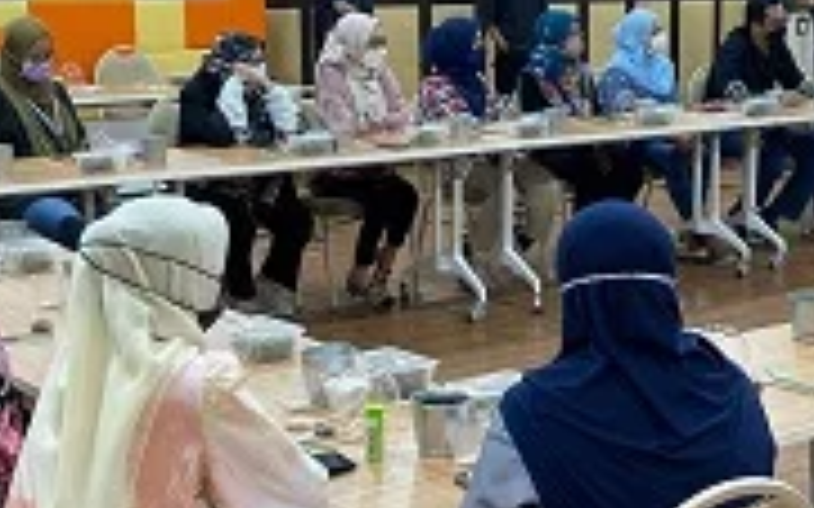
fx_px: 1730
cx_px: 688
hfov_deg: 25.9
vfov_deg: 16.7
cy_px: 265
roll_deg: -0.9
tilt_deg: -10.6
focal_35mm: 78
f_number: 1.8
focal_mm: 4.25
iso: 160
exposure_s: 1/50
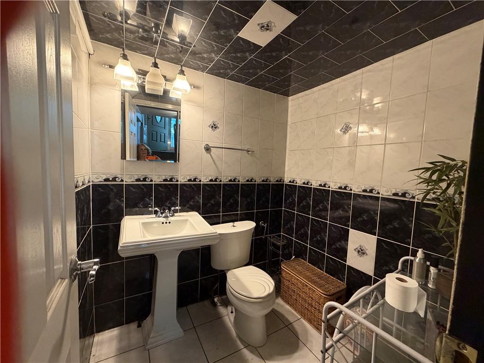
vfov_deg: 85.7
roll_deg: -1.3
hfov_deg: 102.1
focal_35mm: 14
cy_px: 182
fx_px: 196
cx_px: 242
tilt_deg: -4.3
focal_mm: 2.22
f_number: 2.2
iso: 500
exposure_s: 1/60
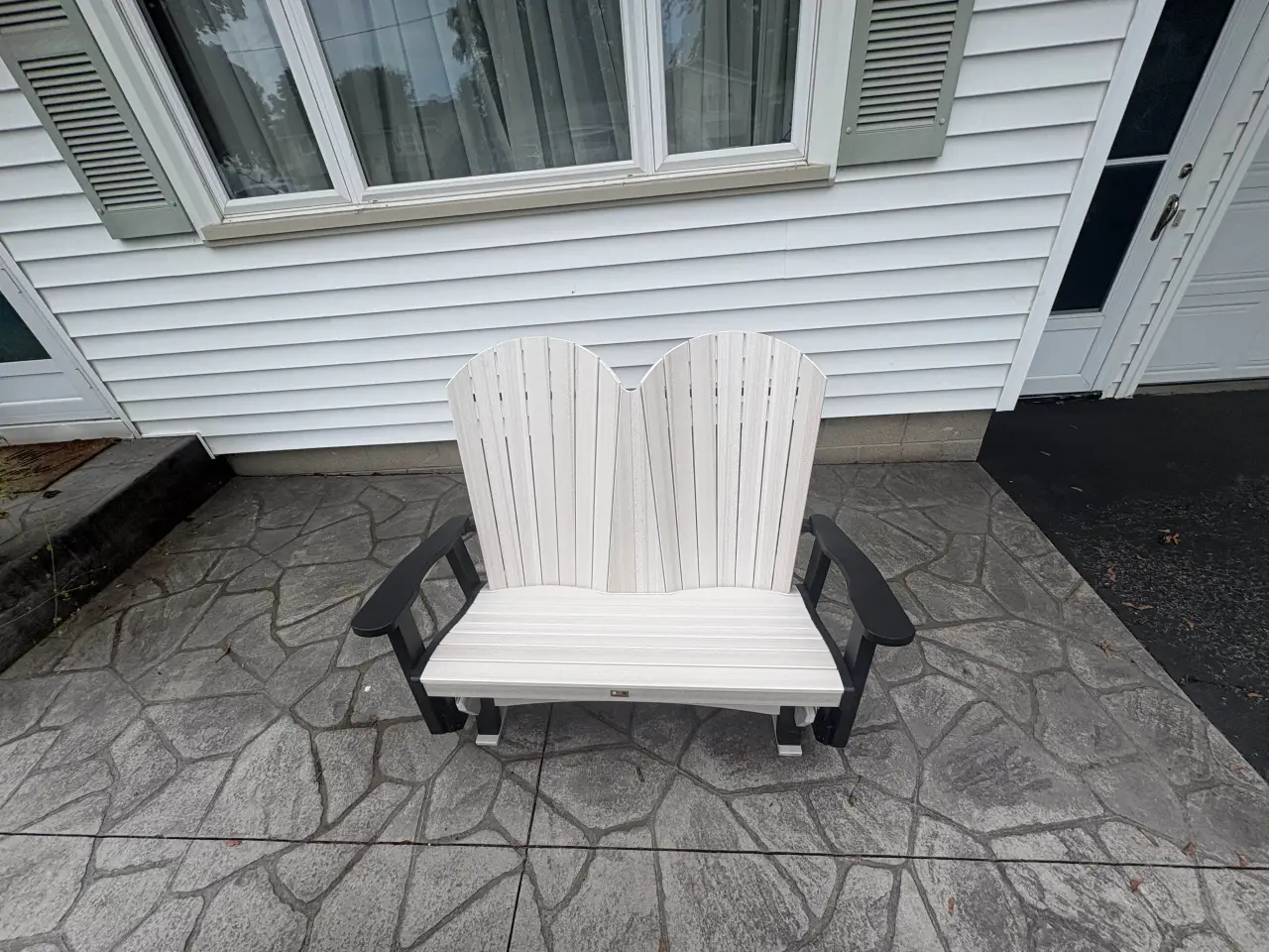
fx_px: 513
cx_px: 634
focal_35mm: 14
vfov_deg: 85.7
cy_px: 476
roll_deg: +5.7
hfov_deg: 102.1
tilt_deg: -33.0
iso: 40
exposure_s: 1/1078
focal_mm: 2.22
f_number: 2.2
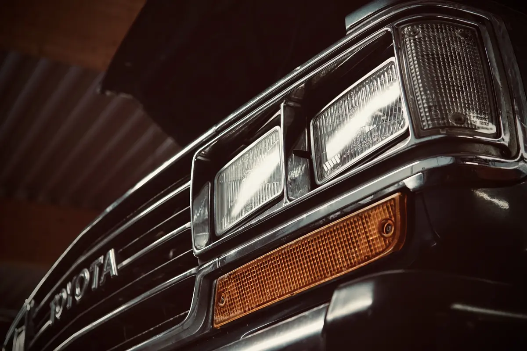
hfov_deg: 43.6
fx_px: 659
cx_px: 264
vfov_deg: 29.9
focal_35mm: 45
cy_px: 176
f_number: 3.2
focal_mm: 30
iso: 800
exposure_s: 1/60
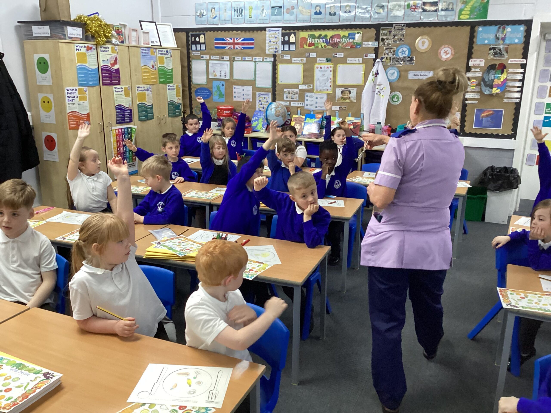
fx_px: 493
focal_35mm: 31
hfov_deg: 58.4
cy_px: 206
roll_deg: -1.1
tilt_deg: -11.5
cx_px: 276
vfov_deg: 45.4
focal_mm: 3.3
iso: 250
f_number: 2.4
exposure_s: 1/50
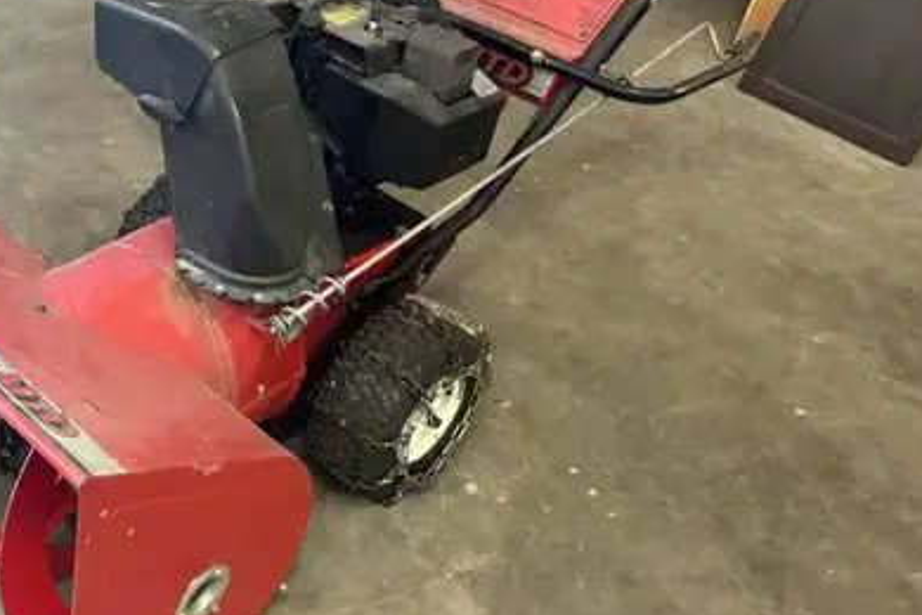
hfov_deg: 45.2
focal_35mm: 41
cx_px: 194
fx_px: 1050
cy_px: 248
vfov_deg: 32.5
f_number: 1.78
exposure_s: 1/60
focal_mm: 6.86
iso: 500
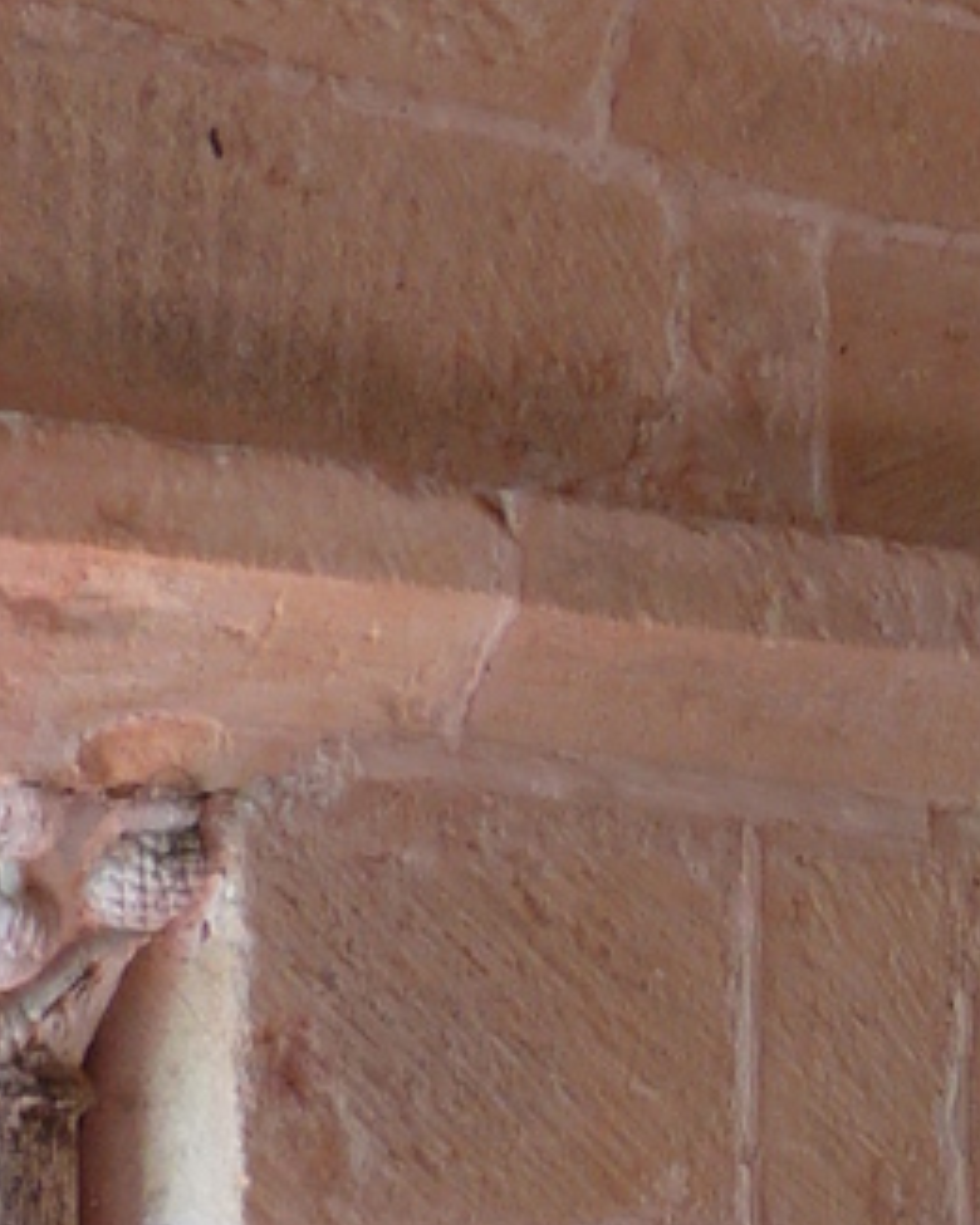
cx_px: 2167
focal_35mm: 120
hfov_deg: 11.2
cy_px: 1331
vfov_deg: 15.6
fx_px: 4351
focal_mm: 4.1
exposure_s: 1/30
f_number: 3.3
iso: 80
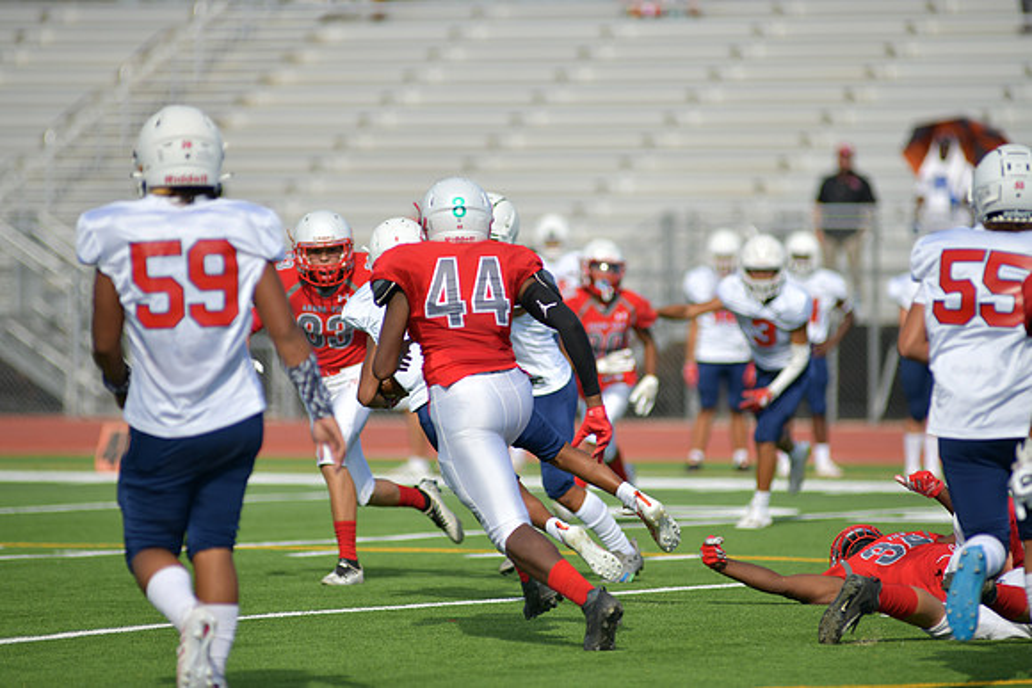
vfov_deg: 4.6
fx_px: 8602
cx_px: 516
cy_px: 344
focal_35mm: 300
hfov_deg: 6.9
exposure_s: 1/2000
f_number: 3.5
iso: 90
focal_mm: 300
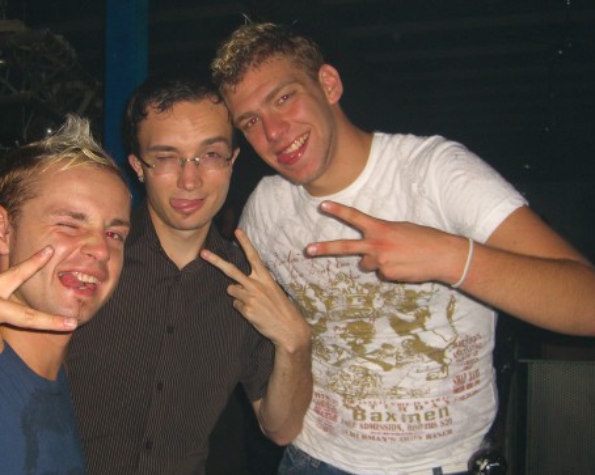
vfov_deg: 30.8
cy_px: 260
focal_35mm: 49
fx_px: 863
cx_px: 223
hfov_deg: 37.8
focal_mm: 7.9
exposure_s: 1/60
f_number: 2.8
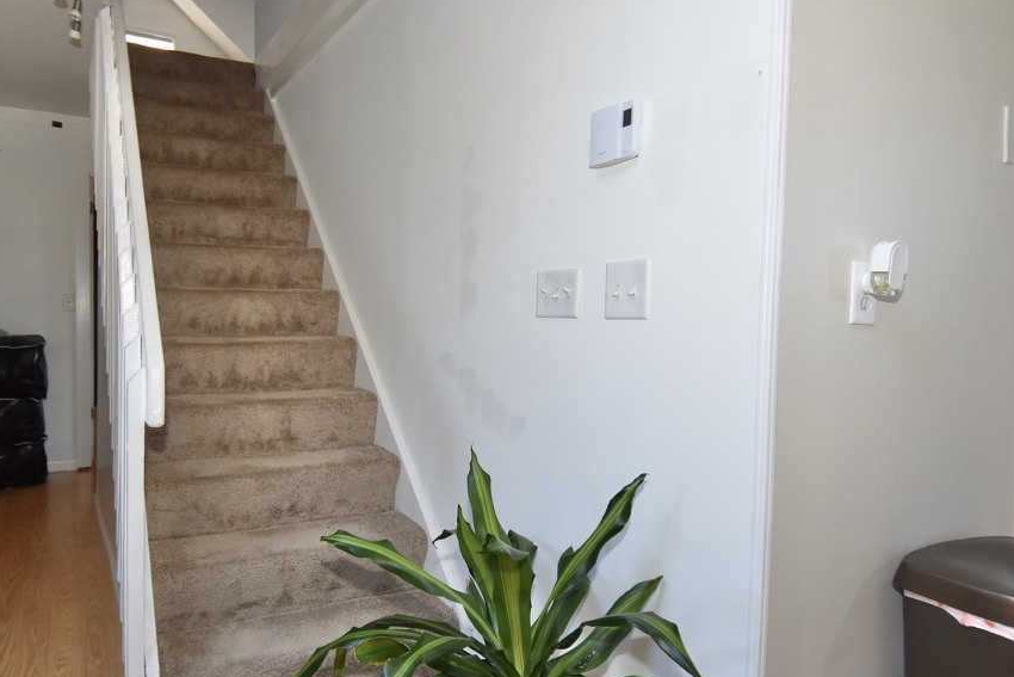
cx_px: 452
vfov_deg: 55.1
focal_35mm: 23
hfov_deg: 75.8
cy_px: 333
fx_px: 648
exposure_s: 1/60
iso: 800
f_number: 4
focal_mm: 12
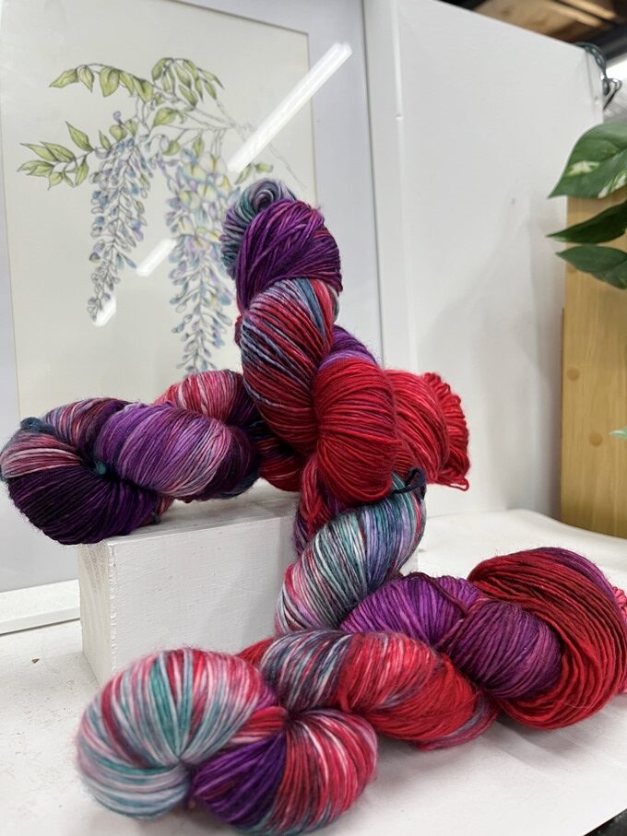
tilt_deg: -3.7
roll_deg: +1.2
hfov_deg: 53.1
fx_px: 628
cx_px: 314
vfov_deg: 67.3
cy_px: 418
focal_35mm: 26
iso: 64
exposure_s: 1/50
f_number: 1.6
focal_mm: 5.1
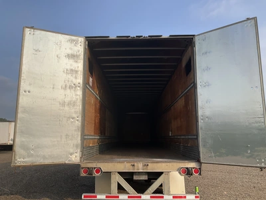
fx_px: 223
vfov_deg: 48.2
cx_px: 133
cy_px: 100
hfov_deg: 61.7
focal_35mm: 29
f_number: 1.8
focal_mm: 3
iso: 25
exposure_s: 1/1279
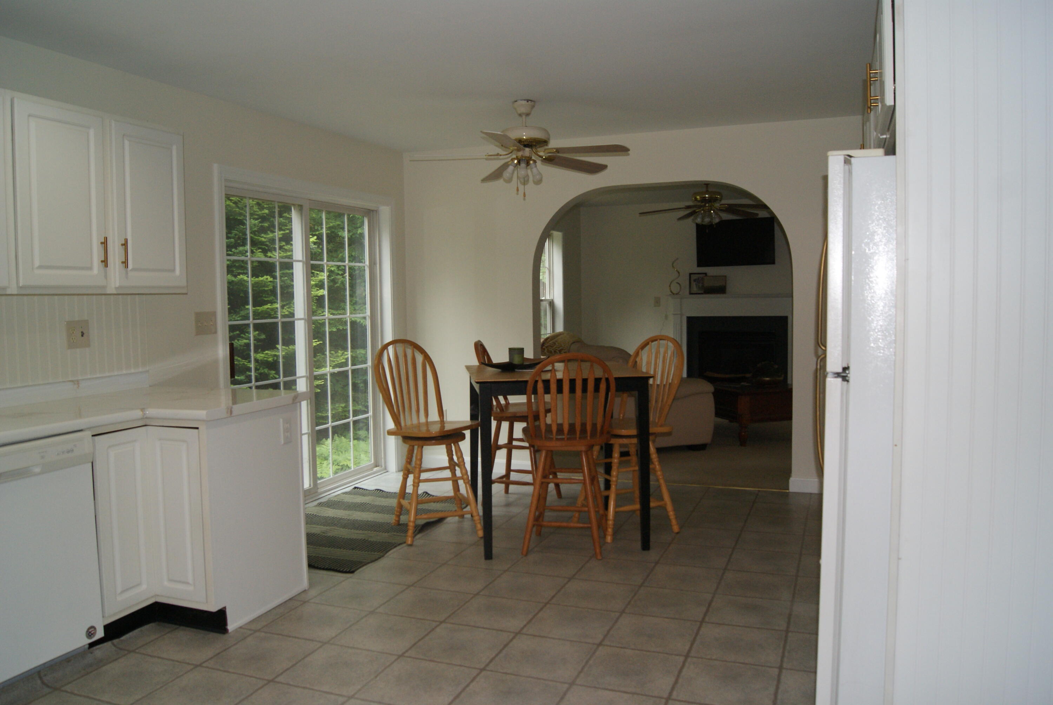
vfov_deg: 48.0
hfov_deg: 67.3
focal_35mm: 27
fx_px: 791
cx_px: 526
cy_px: 352
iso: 400
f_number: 5.6
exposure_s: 1/60
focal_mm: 18
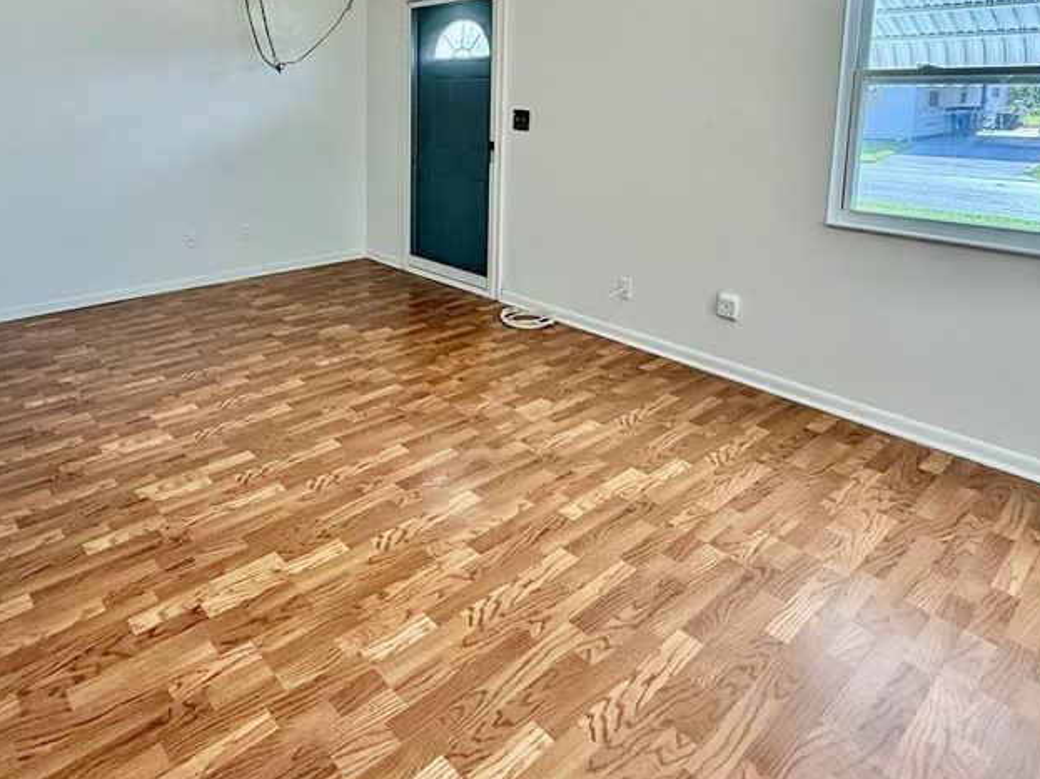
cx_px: 396
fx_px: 691
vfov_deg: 55.6
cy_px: 182
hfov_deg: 72.8
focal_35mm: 23
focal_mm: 2.22
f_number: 2.2
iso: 125
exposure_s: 1/120
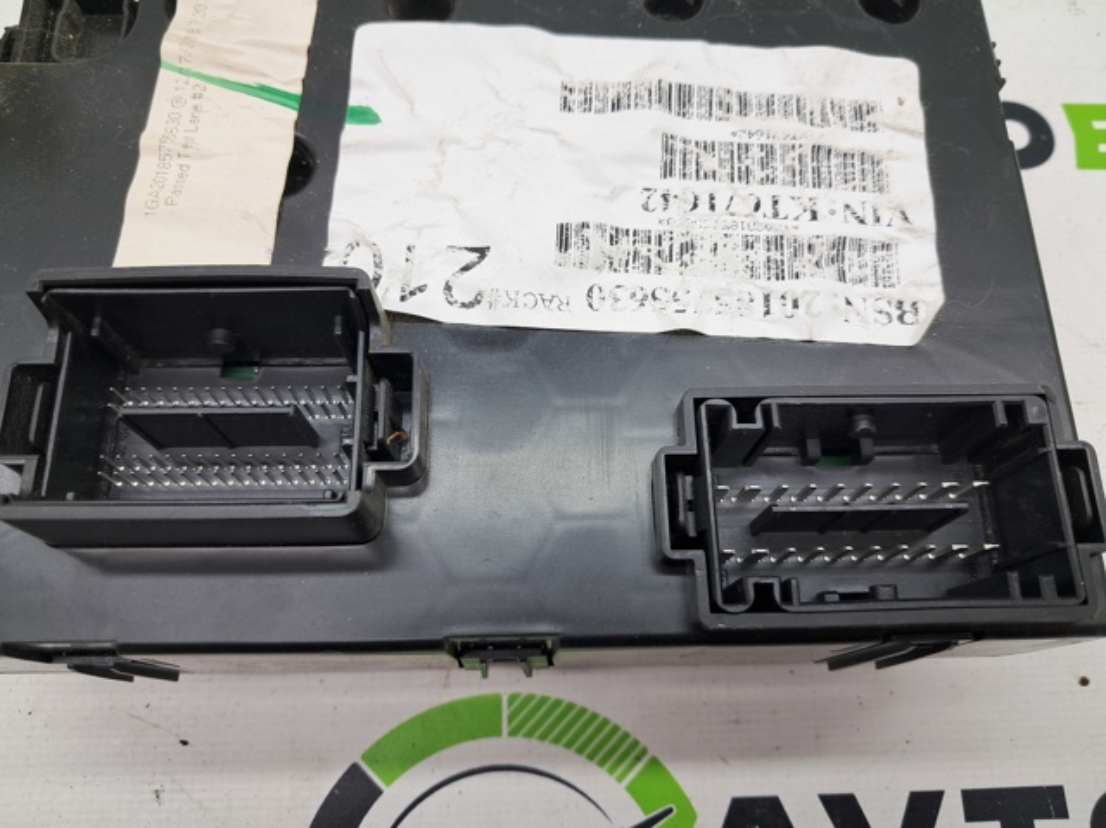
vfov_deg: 51.3
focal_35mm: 27
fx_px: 862
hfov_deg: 65.4
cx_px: 553
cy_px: 414
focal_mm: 4
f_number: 1.8
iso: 50
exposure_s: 1/50
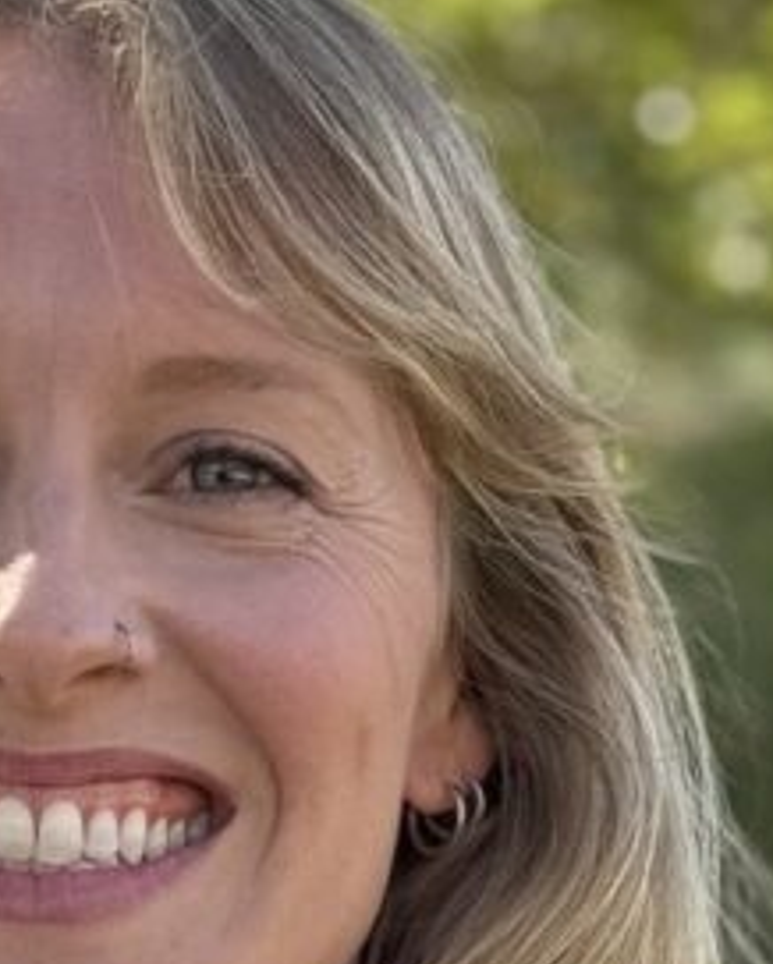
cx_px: 103
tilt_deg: -4.8
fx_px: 5313
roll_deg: +0.4
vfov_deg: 10.2
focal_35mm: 186
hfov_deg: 8.3
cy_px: 1173
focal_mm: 6.76
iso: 64
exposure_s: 1/664
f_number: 1.78
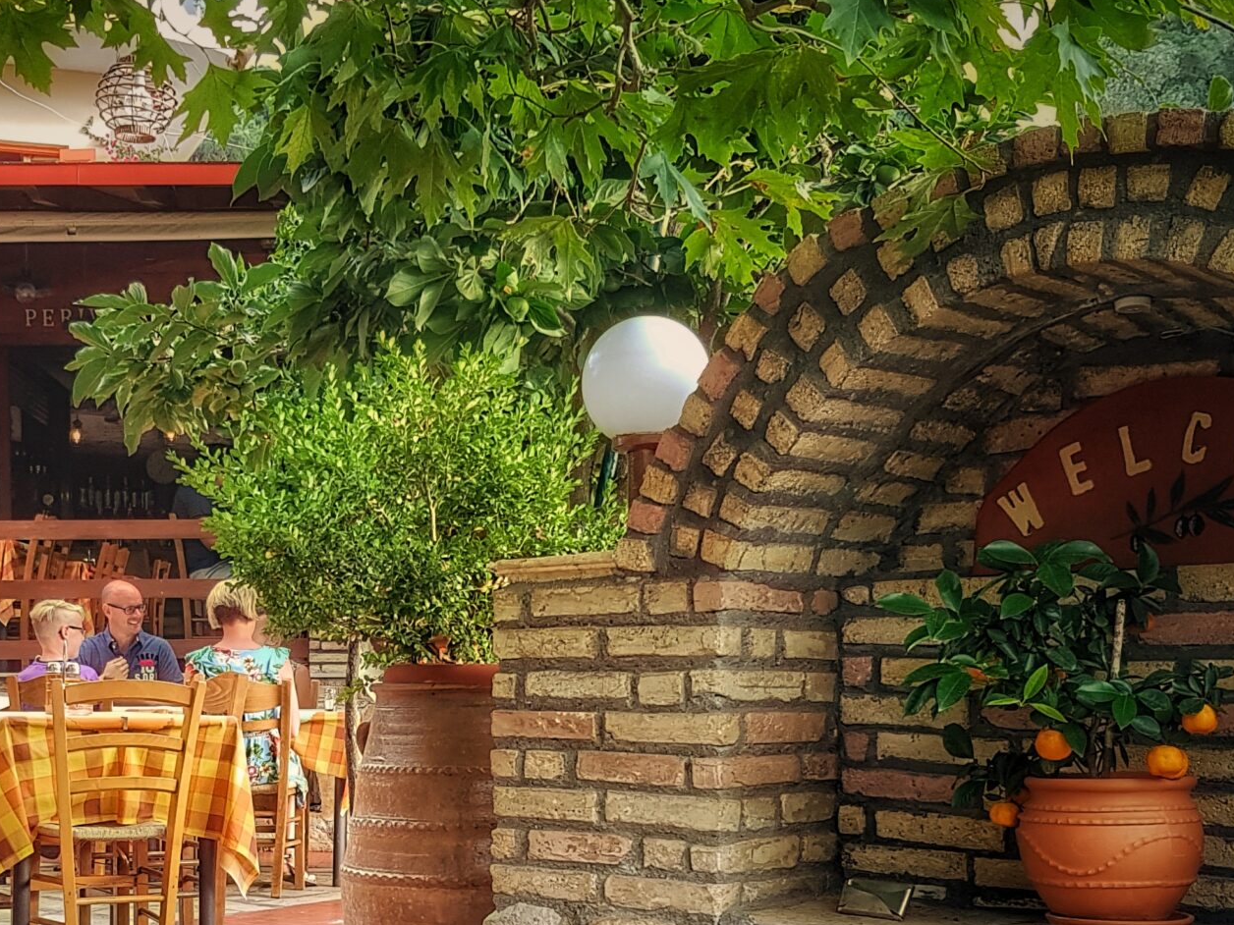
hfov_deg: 35.5
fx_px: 1889
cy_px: 756
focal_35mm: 53
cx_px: 332
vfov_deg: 26.9
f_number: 1.7
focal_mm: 4.2
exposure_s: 1/100
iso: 64
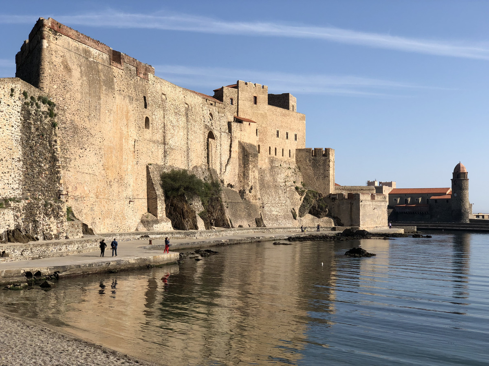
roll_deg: +0.2
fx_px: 735
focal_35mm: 52
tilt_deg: +3.6
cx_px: 244
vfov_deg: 28.0
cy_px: 183
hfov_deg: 36.8
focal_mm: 6
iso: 16
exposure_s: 1/1297
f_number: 2.4
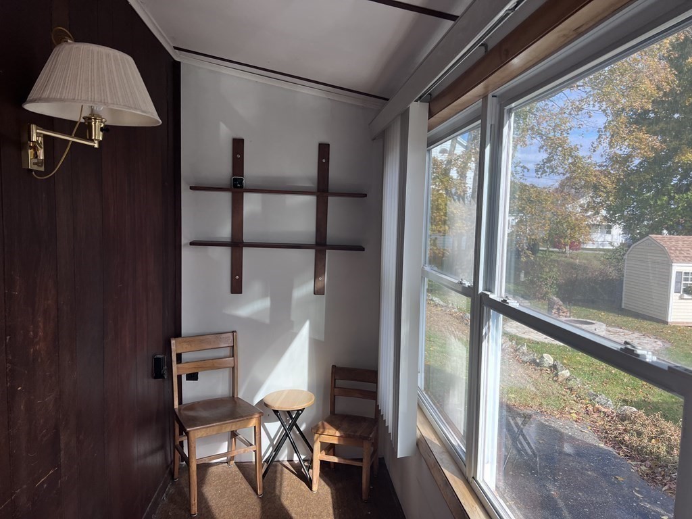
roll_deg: -1.7
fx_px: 520
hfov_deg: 67.3
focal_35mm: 26
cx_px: 346
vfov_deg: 53.1
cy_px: 260
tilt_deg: -5.6
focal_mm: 5.7
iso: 50
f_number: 1.5
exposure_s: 1/521
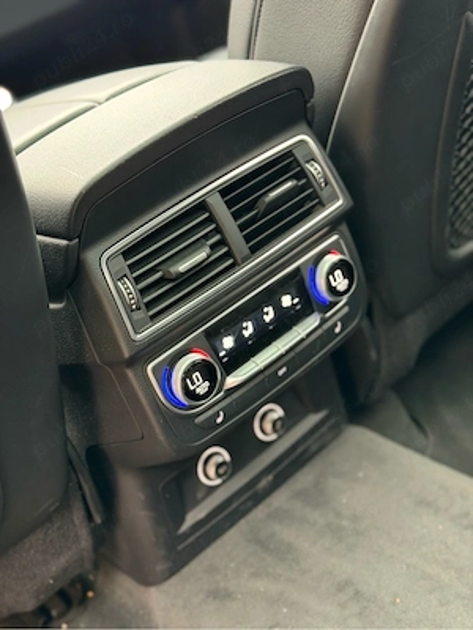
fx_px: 875
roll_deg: +17.8
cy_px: 315
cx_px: 236
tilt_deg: -29.2
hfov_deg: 30.3
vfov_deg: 39.7
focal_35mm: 48
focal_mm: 6.76
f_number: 1.78
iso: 500
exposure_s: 1/31
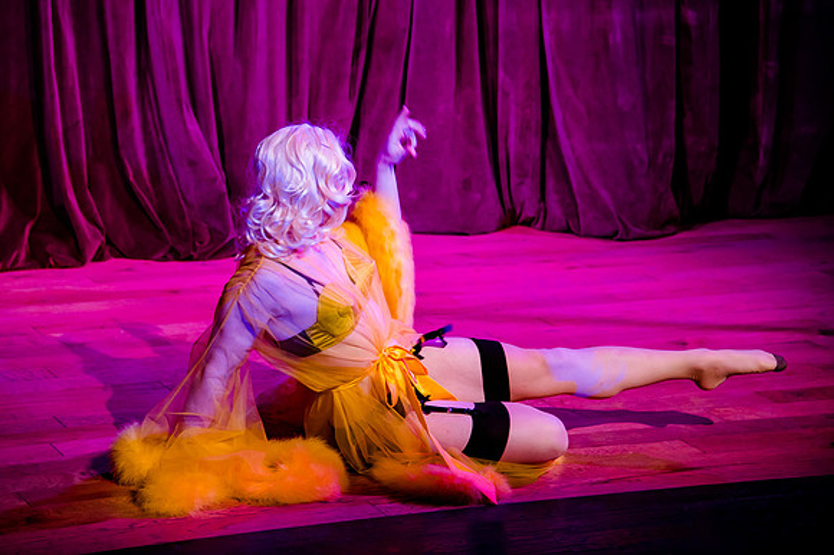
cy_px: 244
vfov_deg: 12.8
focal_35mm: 107
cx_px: 366
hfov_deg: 19.2
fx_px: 2467
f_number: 4
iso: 2000
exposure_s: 1/125
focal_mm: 95
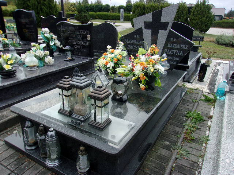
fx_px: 183
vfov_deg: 51.4
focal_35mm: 27
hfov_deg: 65.3
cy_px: 88
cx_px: 117
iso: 80
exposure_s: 1/400
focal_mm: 4.9
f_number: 3
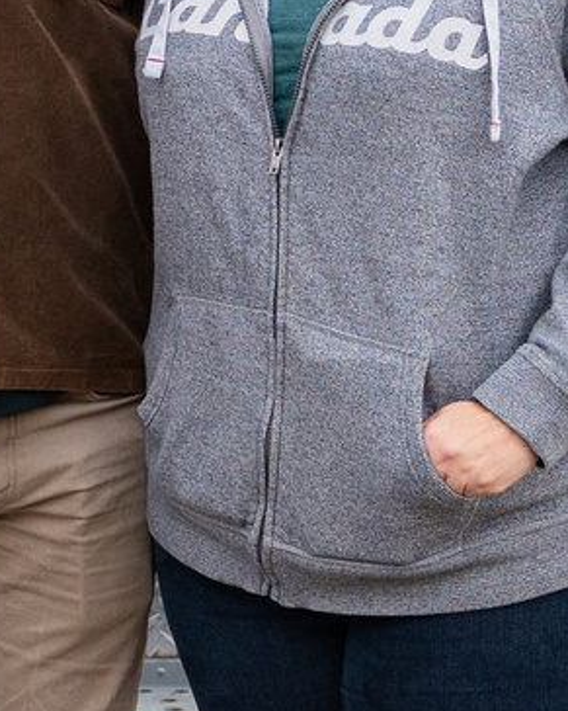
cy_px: 274
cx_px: -306
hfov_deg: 5.8
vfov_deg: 7.4
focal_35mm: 263
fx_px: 5529
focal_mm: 39
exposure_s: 1/2000
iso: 640
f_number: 2.8
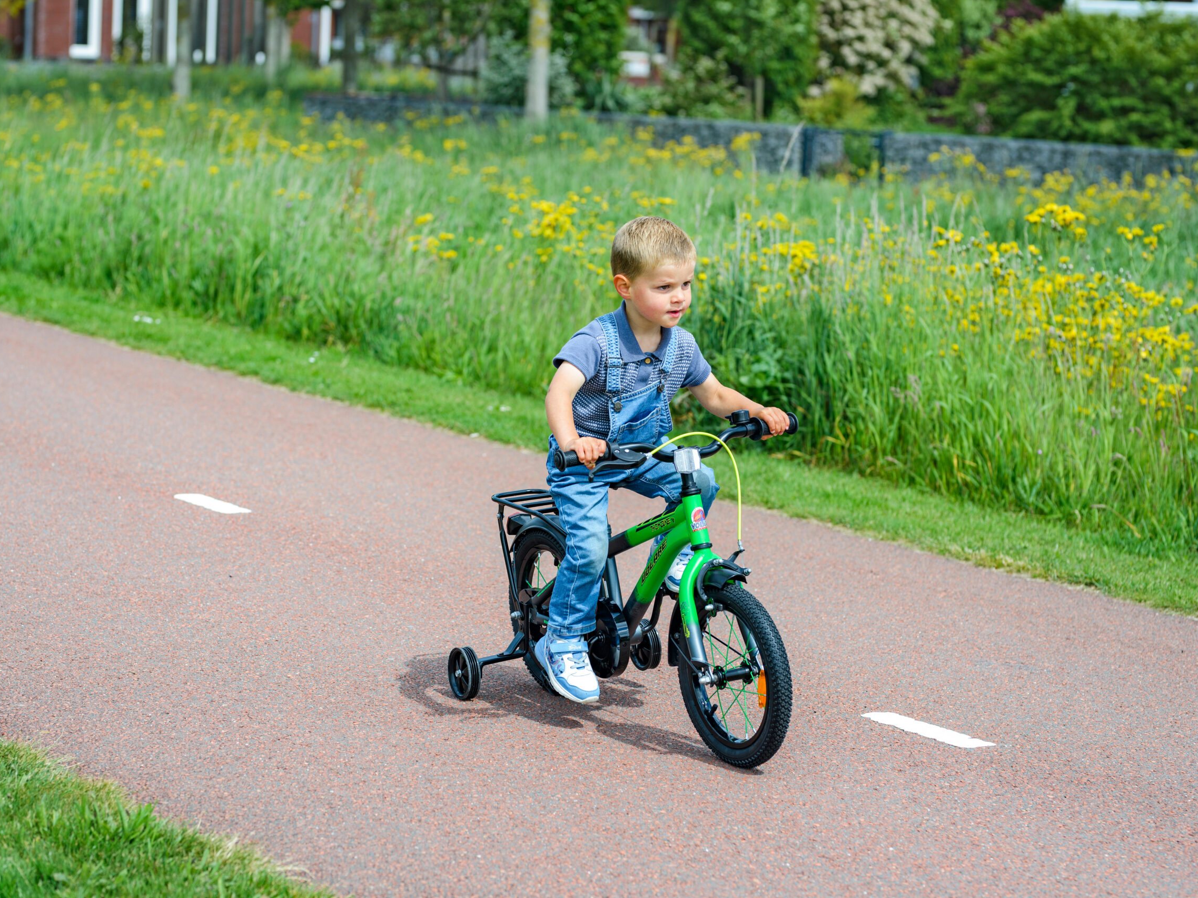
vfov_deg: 16.1
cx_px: 526
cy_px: 449
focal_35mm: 92
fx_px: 3184
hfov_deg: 21.3
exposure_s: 1/1000
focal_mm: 85
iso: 160
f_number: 4
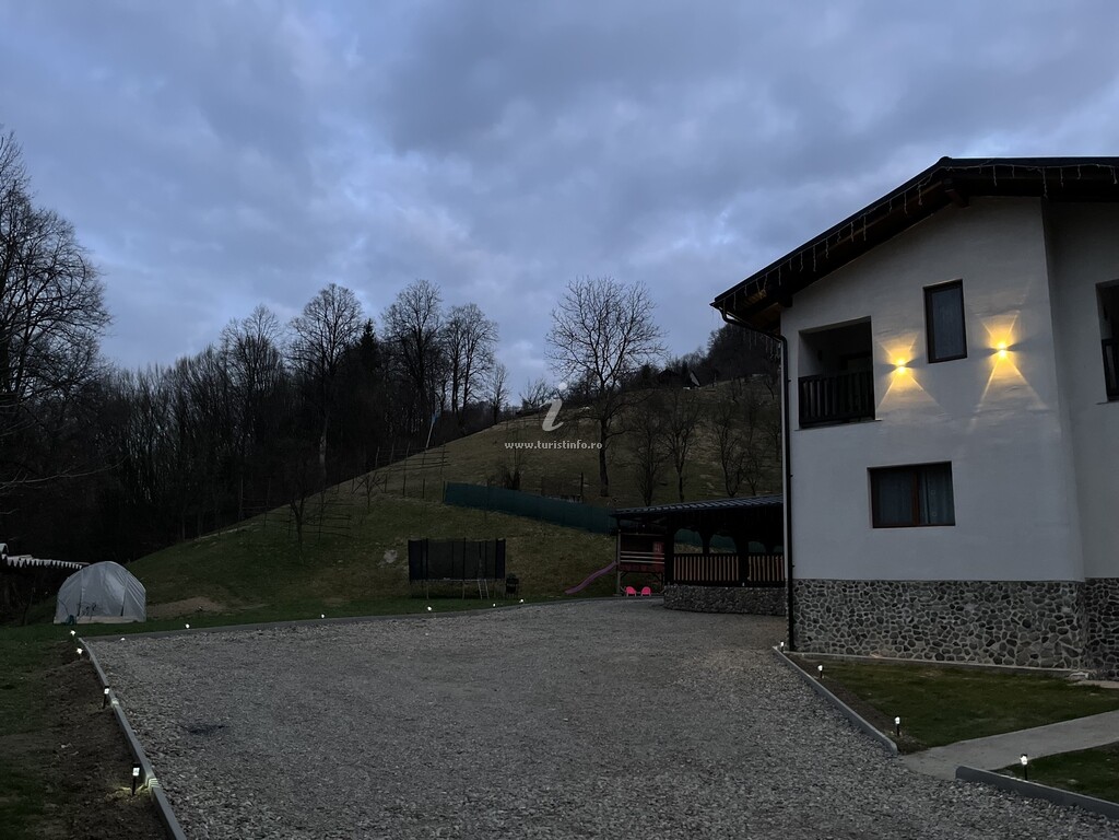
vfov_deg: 53.1
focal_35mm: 26
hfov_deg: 67.3
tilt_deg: +11.9
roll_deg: -1.9
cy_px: 420
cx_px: 560
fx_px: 840
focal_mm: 5.1
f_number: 1.6
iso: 640
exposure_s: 1/25
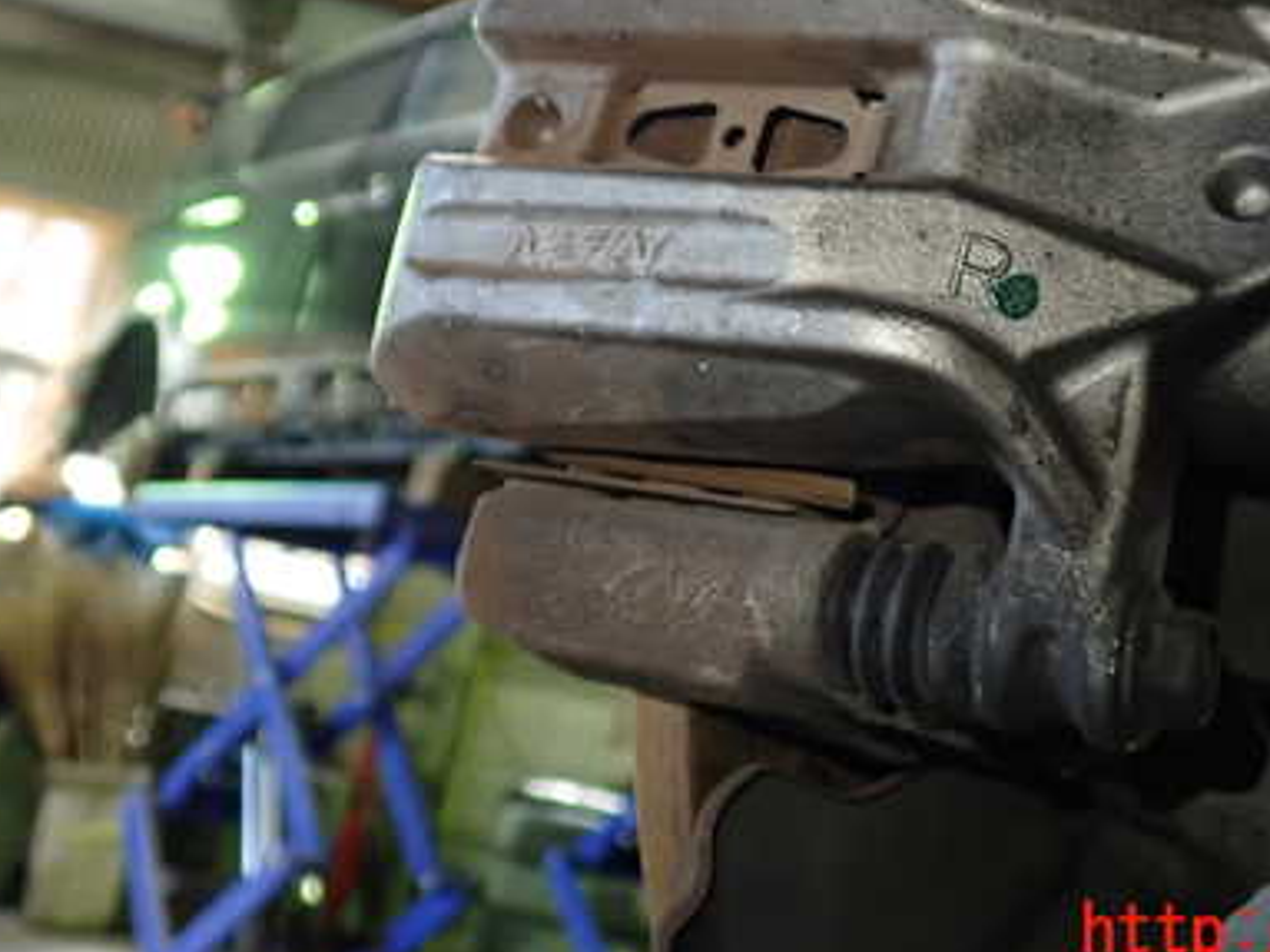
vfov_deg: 30.3
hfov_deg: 40.0
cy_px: 229
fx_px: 1724
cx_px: 836
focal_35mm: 47
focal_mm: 5.4
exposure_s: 1/30
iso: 250
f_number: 2.3
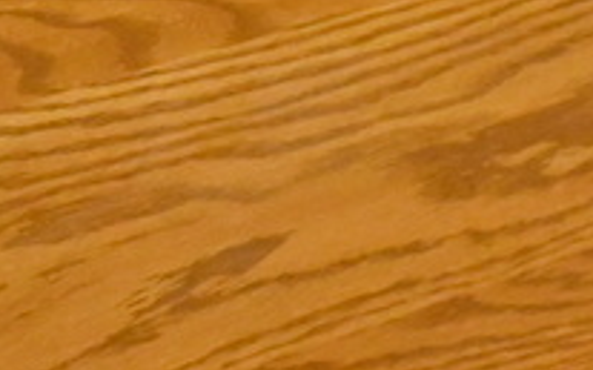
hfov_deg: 7.3
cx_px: -252
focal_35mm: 284
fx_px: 4586
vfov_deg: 4.4
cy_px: -871
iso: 6400
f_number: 4.8
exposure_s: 1/200
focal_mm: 36
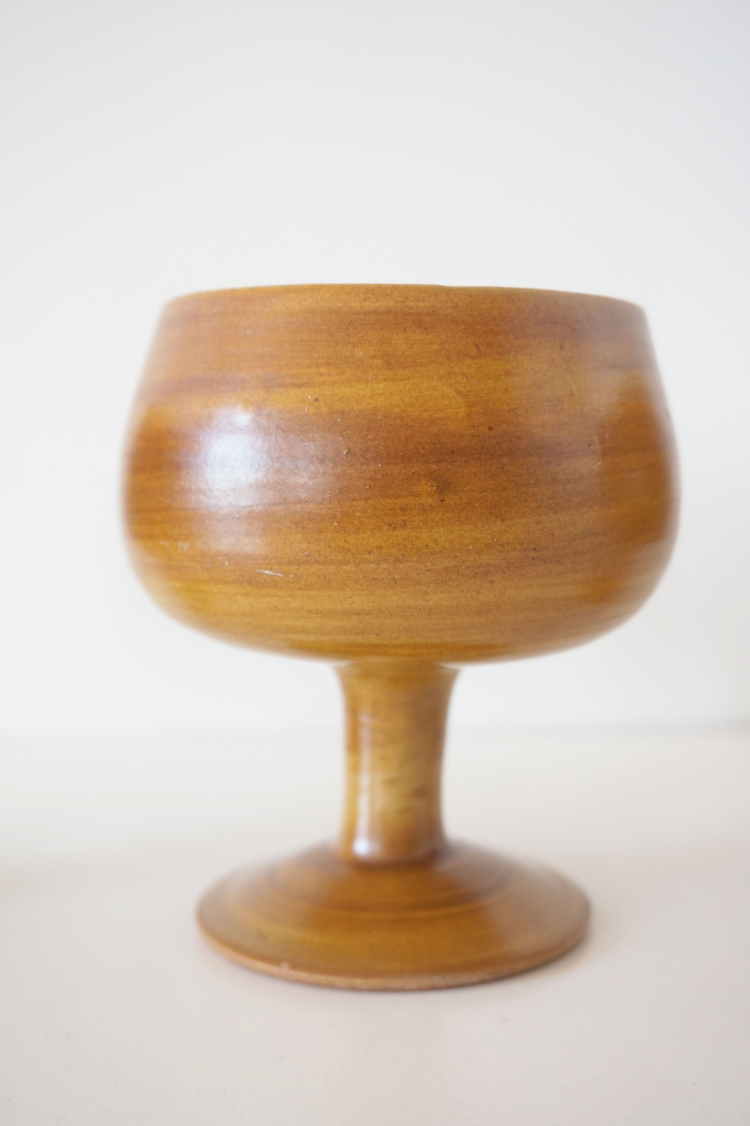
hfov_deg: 33.0
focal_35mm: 40
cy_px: 563
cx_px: 375
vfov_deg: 47.9
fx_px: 1267
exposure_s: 1/60
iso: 250
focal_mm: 27
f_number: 4.5
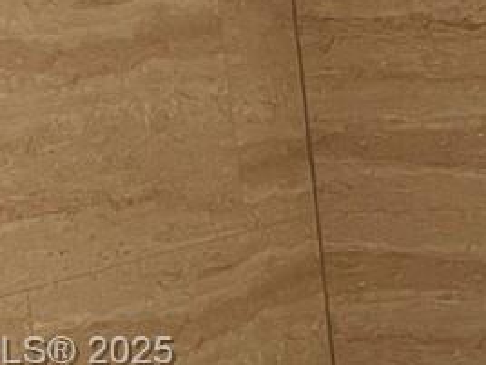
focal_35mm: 155
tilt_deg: -12.3
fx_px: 2176
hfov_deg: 11.2
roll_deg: +2.9
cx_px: 1045
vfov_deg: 9.5
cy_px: 354
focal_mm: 5.7
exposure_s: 1/60
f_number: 1.5
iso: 160
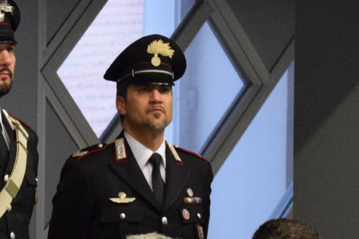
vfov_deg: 4.5
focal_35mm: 304
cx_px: 21
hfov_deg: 6.8
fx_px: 3032
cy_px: 166
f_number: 5.3
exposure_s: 1/60
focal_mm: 70
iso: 2800
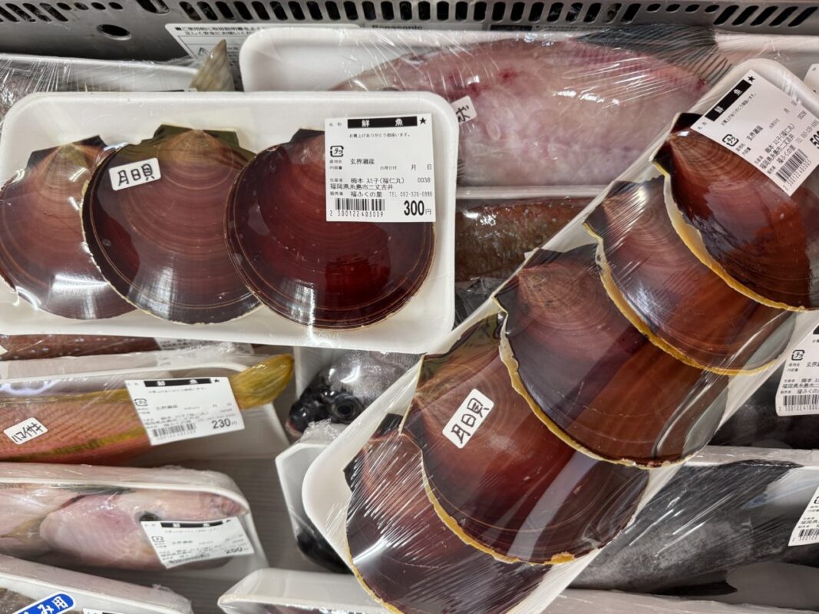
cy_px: 307
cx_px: 410
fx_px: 568
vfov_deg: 56.8
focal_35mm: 24
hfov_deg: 71.6
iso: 200
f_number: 1.78
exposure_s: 1/60
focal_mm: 6.76
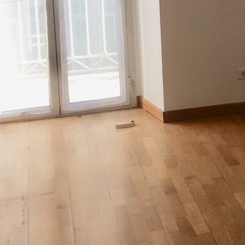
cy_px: -50
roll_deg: +2.0
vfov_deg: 17.8
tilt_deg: -5.2
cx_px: 277
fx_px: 745
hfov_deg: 17.9
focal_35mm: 93
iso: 25
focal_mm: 4.15
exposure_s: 1/106
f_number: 2.2
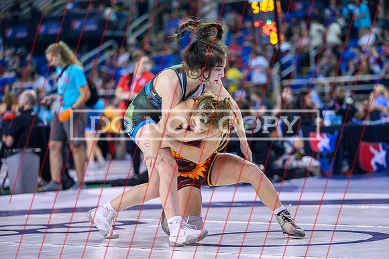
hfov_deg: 15.6
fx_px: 1419
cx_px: 207
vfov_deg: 10.5
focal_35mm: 131
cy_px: 138
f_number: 2.8
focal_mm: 120
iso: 2000
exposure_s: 1/800
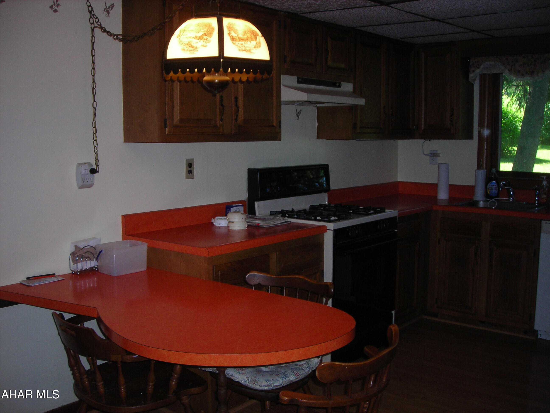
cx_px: 275
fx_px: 604
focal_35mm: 38
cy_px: 206
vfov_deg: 37.7
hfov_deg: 49.0
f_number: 3.2
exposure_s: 1/60.1
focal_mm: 6.3
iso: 66
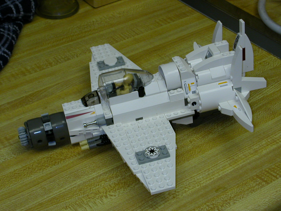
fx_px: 625
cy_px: 106
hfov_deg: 25.3
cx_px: 140
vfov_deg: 19.1
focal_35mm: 77
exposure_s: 1/30
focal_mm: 11.8
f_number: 4
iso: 100
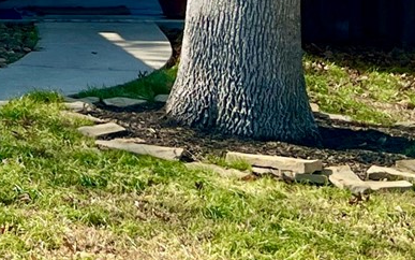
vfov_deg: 8.6
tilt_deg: +2.9
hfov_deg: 13.3
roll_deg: +0.9
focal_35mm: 146
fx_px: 1652
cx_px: -252
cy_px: -224
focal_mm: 5.7
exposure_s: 1/2123
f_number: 1.5
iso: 50
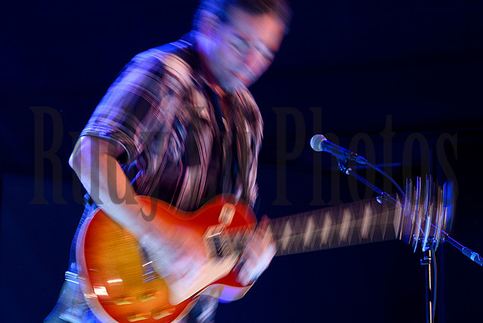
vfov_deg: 8.9
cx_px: 242
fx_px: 2067
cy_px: 162
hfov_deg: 13.3
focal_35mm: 154
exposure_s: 1/13
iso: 1000
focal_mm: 103
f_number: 5.6
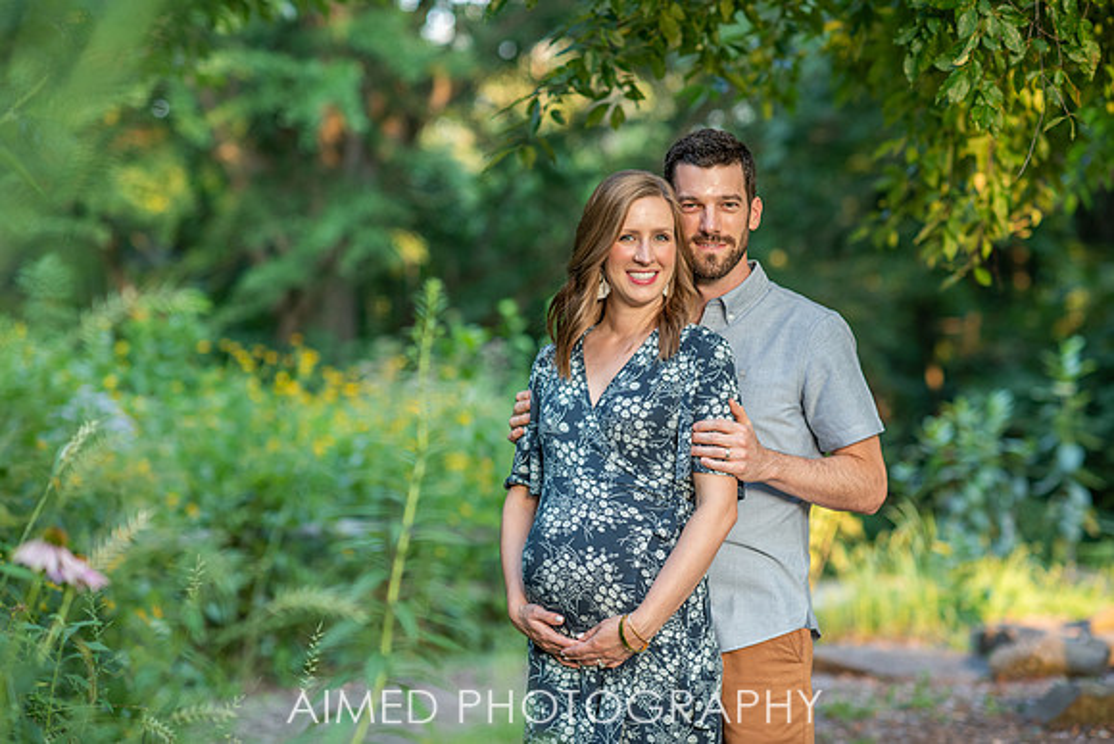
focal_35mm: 85
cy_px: 372
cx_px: 557
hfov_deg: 23.9
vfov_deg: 16.1
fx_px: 2631
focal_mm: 85
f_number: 2.5
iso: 400
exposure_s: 1/250
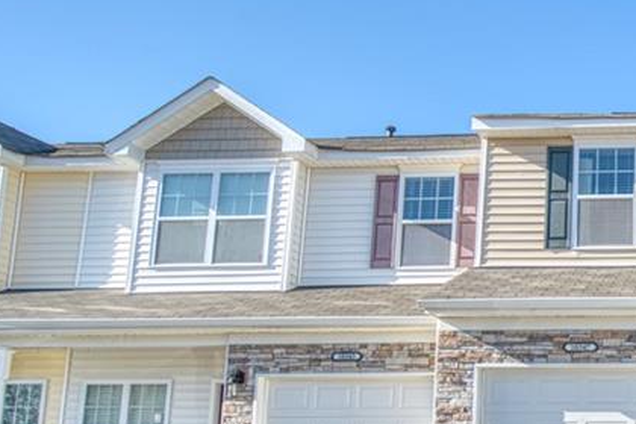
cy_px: 355
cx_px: 718
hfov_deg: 39.4
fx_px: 689
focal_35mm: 39
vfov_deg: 33.0
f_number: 6.3
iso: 100
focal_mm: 16
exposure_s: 1/80
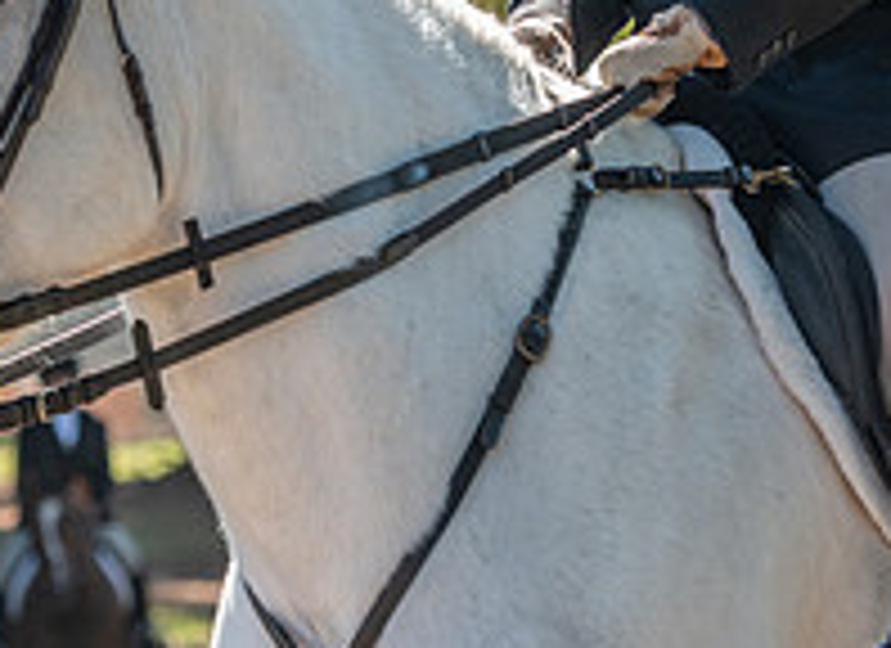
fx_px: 8402
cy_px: 251
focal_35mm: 330
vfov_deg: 4.4
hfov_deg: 6.1
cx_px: 542
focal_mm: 98
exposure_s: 1/320
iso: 280
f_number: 4
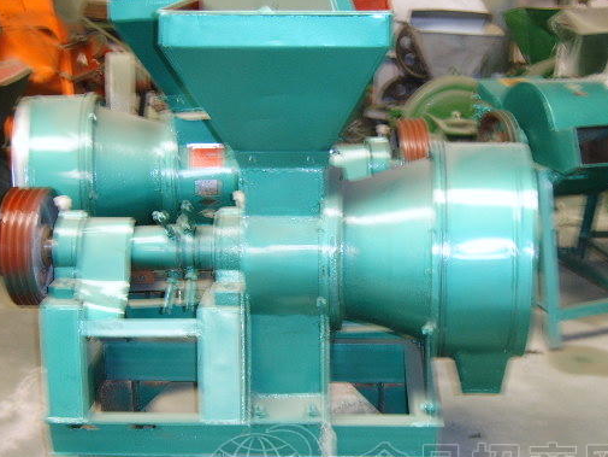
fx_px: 1001
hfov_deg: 33.8
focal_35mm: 57
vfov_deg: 25.6
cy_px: 286
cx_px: 299
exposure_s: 1/3
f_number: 3.1
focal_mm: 7.5
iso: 50
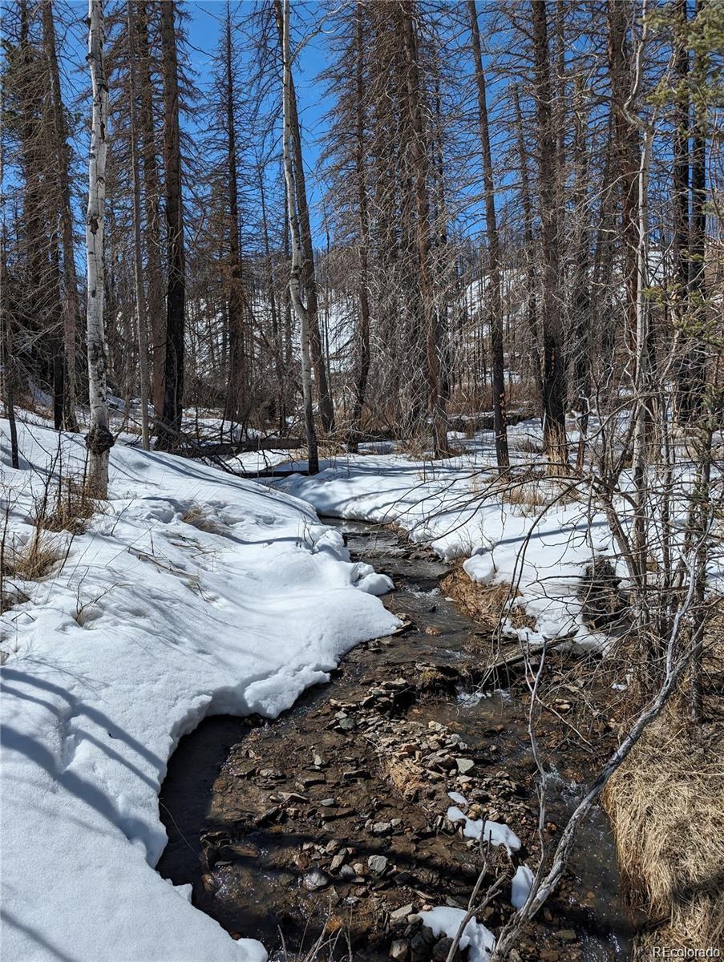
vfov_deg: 71.5
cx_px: 362
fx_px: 668
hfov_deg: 56.9
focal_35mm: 24
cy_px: 481
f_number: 1.68
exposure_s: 1/2481
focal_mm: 6.9
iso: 22
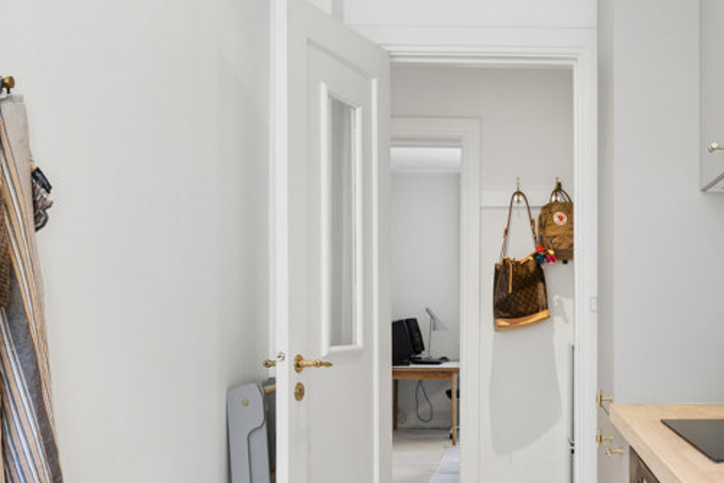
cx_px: 549
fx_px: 867
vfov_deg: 31.0
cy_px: 306
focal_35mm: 43
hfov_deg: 43.7
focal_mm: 13
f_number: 8
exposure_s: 1/30
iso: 200
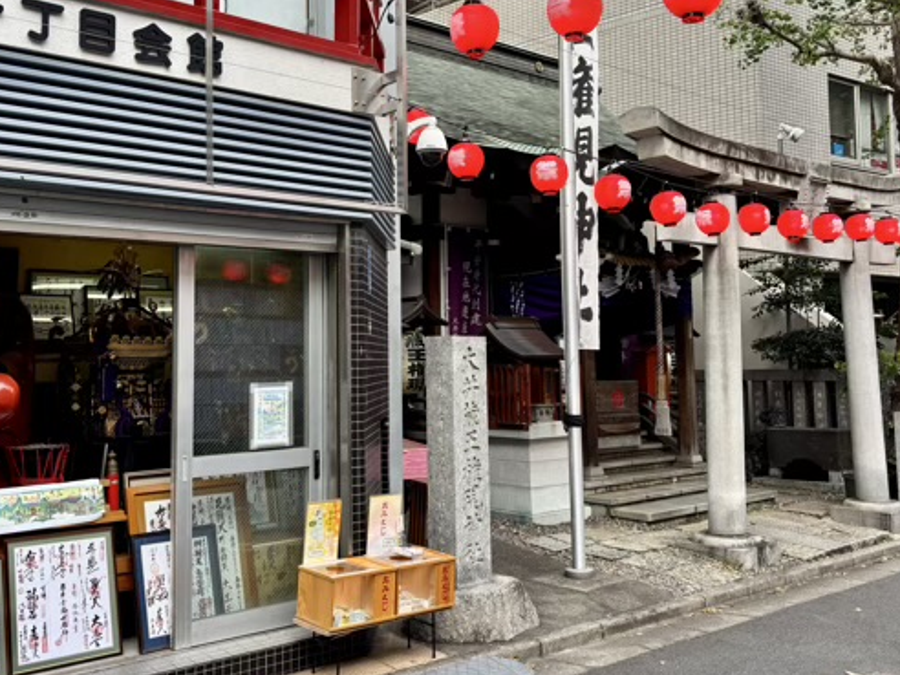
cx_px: 379
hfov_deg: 49.9
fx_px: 962
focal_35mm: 37
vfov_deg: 38.6
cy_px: 288
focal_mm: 5.96
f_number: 1.6
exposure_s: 1/390
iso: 50
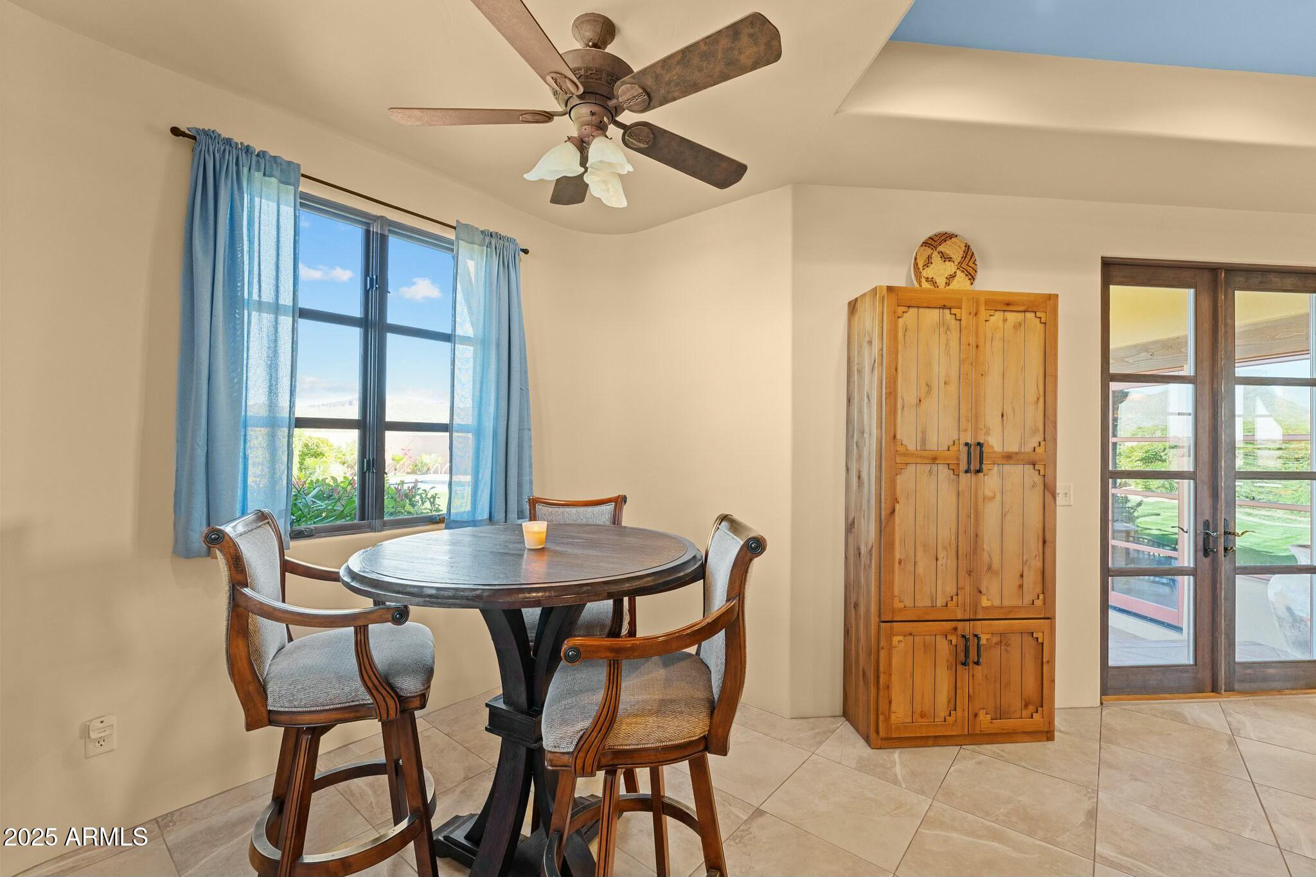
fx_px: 559
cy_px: 438
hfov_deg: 99.3
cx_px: 658
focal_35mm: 15
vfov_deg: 76.2
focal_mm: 15.3
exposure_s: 1/5
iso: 400
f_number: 8
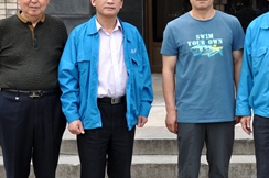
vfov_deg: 13.9
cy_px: 80
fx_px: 731
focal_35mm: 98
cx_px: 268
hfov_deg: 20.2
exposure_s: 1/100
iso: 200
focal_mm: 26
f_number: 5
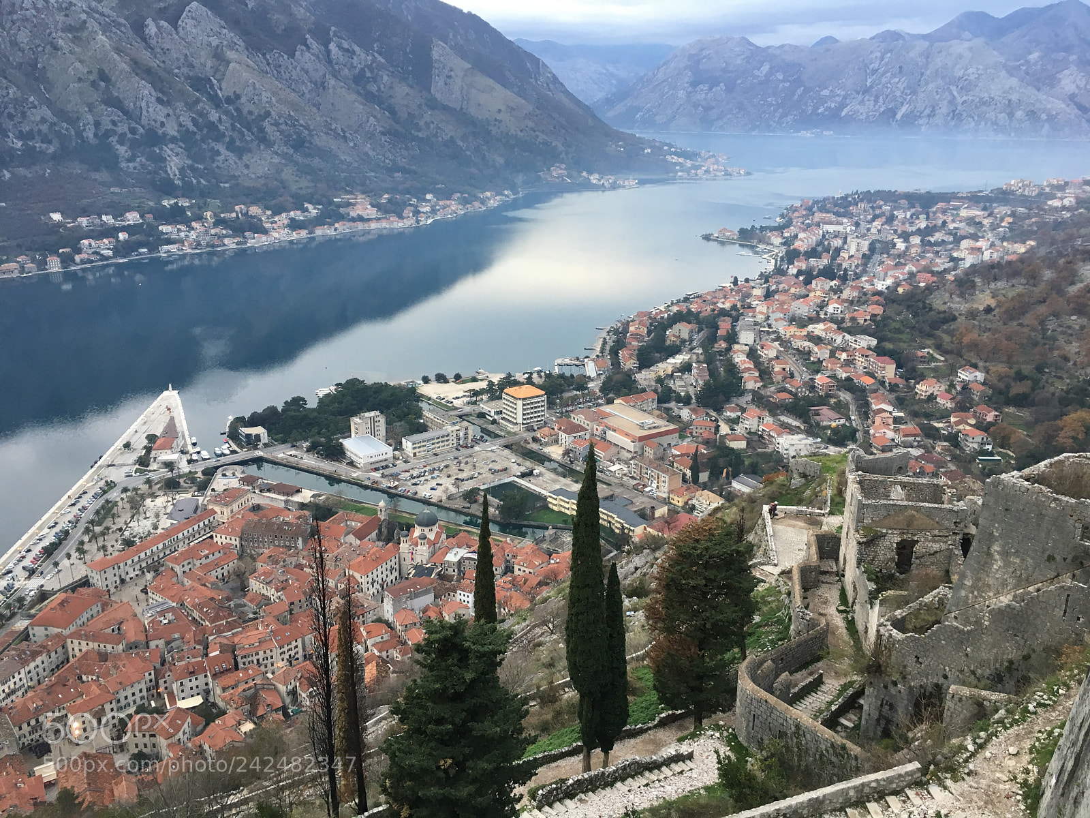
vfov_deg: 48.2
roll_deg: -1.0
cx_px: 545
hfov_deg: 61.7
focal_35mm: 29
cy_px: 409
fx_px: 913
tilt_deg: -17.9
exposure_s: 1/33
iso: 40
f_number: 2.2
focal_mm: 4.15
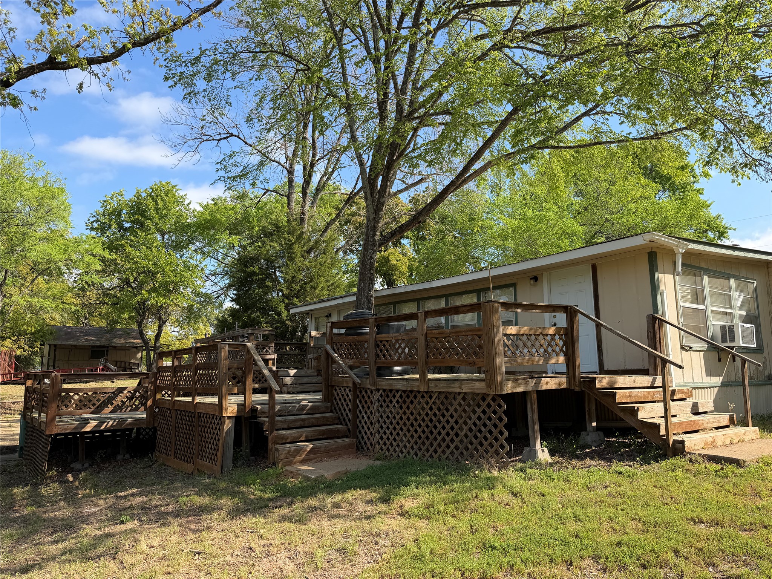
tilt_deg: +9.3
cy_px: 290
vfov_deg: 56.8
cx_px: 386
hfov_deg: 71.6
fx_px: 535
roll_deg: -0.3
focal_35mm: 24
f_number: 1.78
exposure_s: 1/2169
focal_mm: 6.76
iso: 80
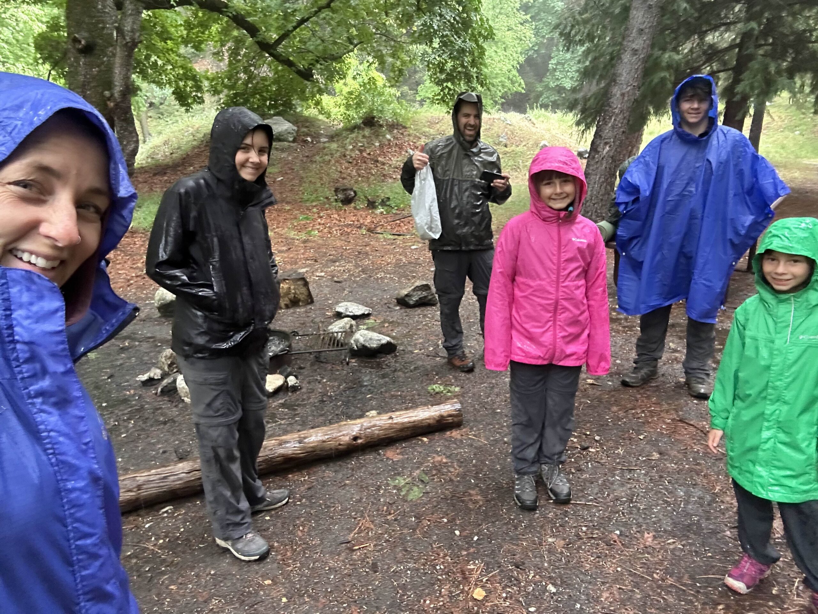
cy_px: 307
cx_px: 409
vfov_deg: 58.9
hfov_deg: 73.9
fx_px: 544
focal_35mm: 23
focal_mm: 2.69
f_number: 1.9
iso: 320
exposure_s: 1/47
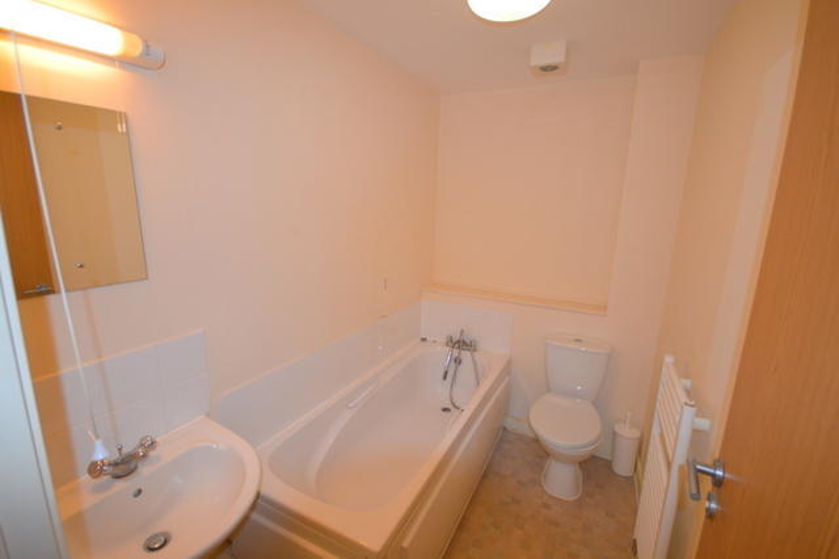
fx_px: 349
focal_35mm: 15
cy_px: 280
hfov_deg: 100.4
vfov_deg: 77.3
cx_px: 420
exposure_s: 1/60
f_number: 4
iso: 560
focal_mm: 10
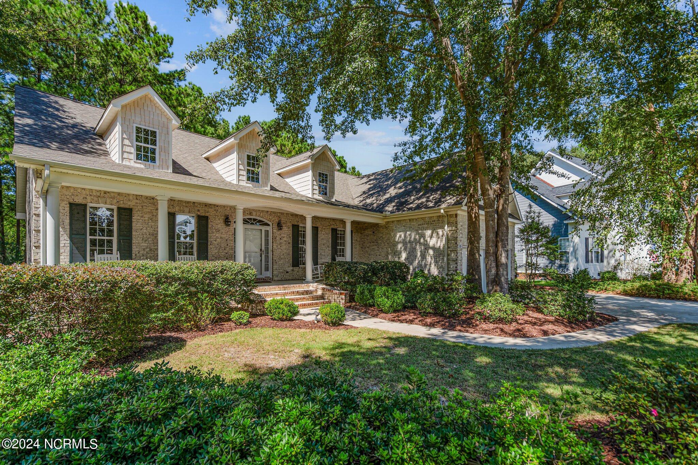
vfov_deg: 73.7
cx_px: 349
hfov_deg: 96.7
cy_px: 232
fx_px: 310
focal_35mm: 16
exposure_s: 1/1000
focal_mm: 16
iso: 250
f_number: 4
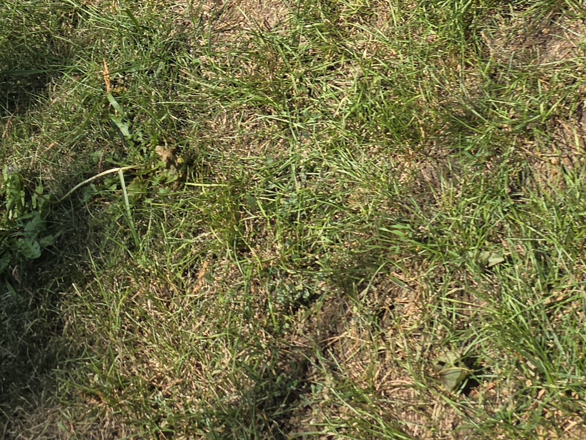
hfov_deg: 25.3
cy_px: -179
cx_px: 337
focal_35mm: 77
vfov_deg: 17.6
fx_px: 1303
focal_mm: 6.3
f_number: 1.7
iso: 12
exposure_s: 1/593
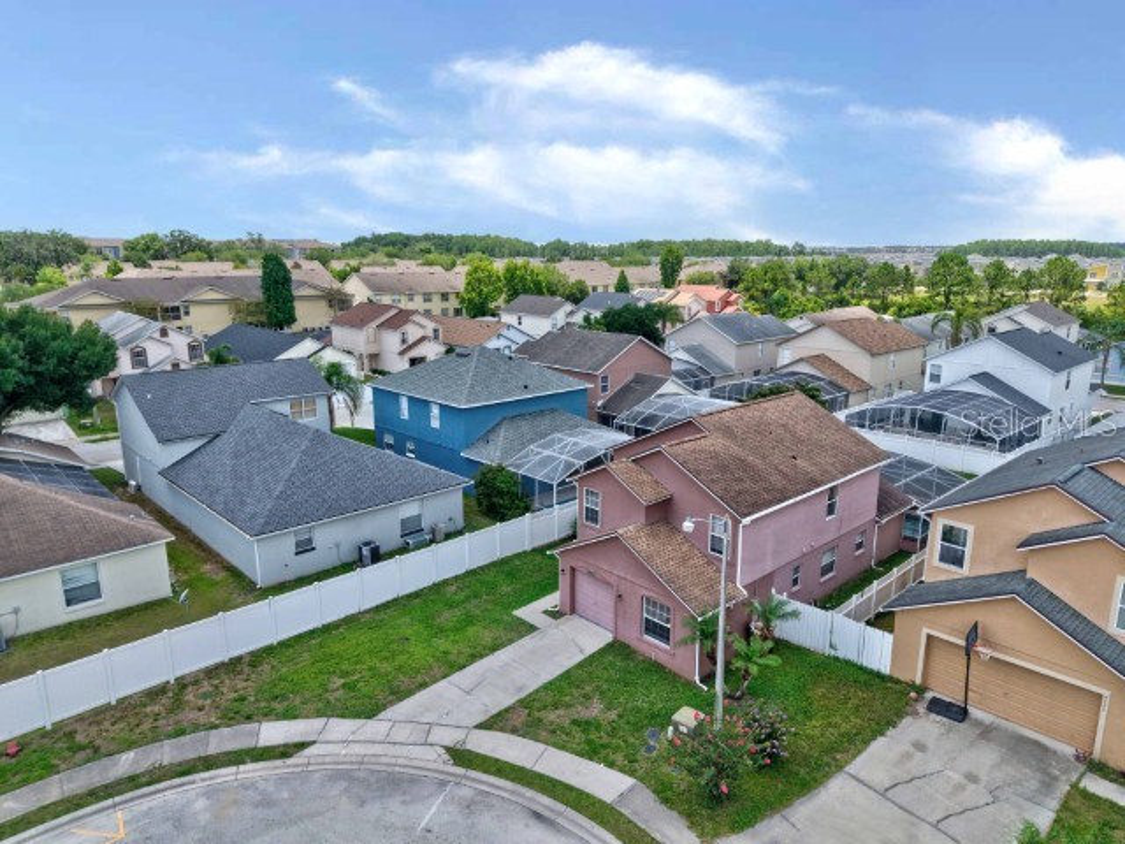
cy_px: 422
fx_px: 780
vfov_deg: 56.8
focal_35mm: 24
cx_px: 562
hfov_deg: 71.6
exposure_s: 1/4000
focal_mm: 8.7
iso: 210
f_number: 1.8
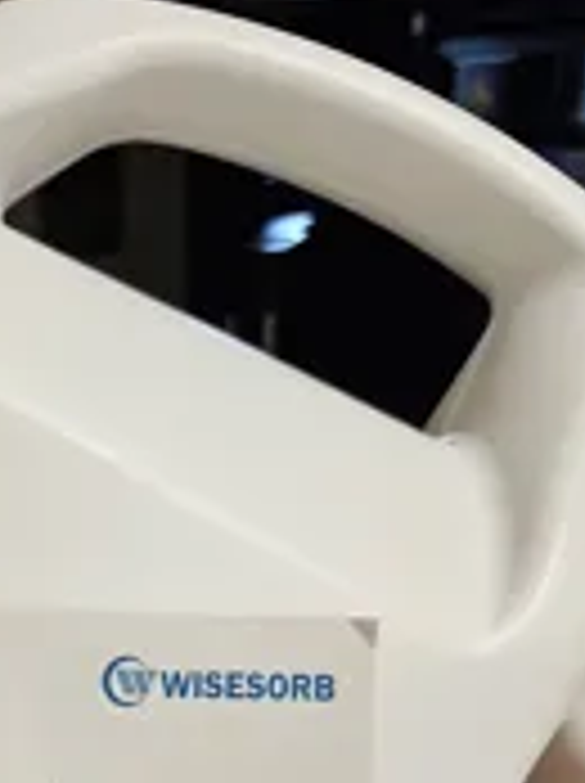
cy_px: 864
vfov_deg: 31.9
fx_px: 1197
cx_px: -36
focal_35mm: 53
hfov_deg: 25.7
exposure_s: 1/100
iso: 250
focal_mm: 6.3
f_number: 1.7
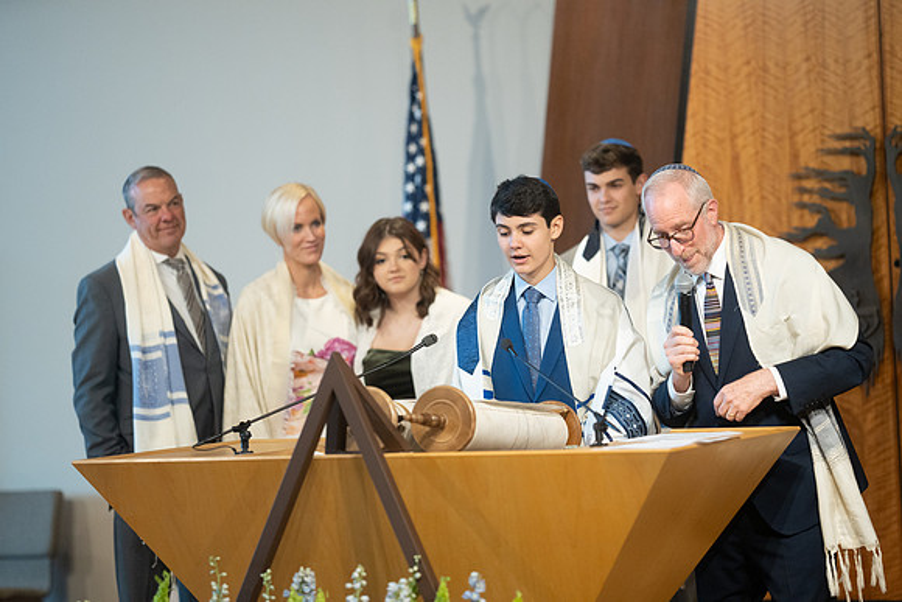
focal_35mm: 135
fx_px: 3383
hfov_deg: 15.2
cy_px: 301
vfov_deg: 10.2
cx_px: 451
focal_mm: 135
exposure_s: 1/400
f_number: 1.8
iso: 3200
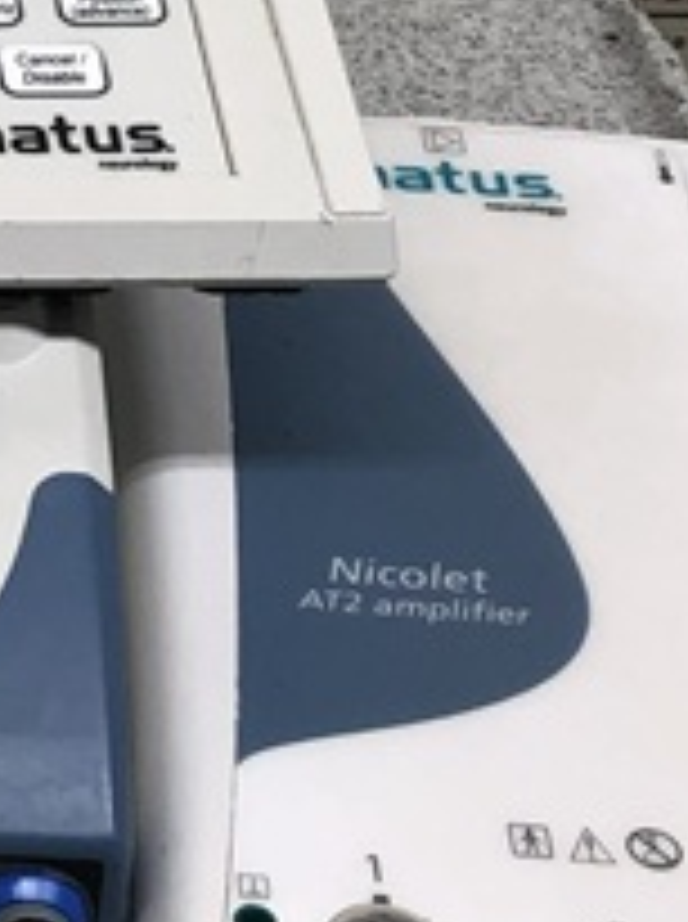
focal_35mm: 138
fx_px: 3669
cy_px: -211
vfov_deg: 13.9
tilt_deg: -31.4
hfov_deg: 10.0
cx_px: -648
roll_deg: +1.1
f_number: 1.8
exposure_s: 1/120
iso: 50
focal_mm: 3.99
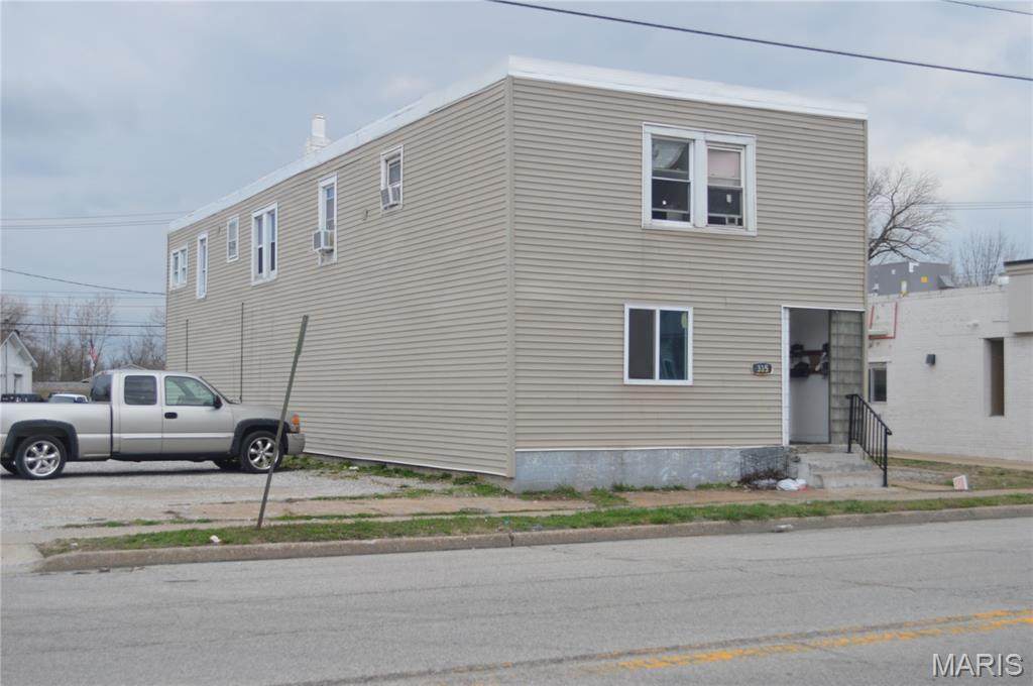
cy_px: 343
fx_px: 1290
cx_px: 516
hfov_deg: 43.7
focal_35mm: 45
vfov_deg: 29.8
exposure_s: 1/125
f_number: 5.6
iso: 125
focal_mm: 30
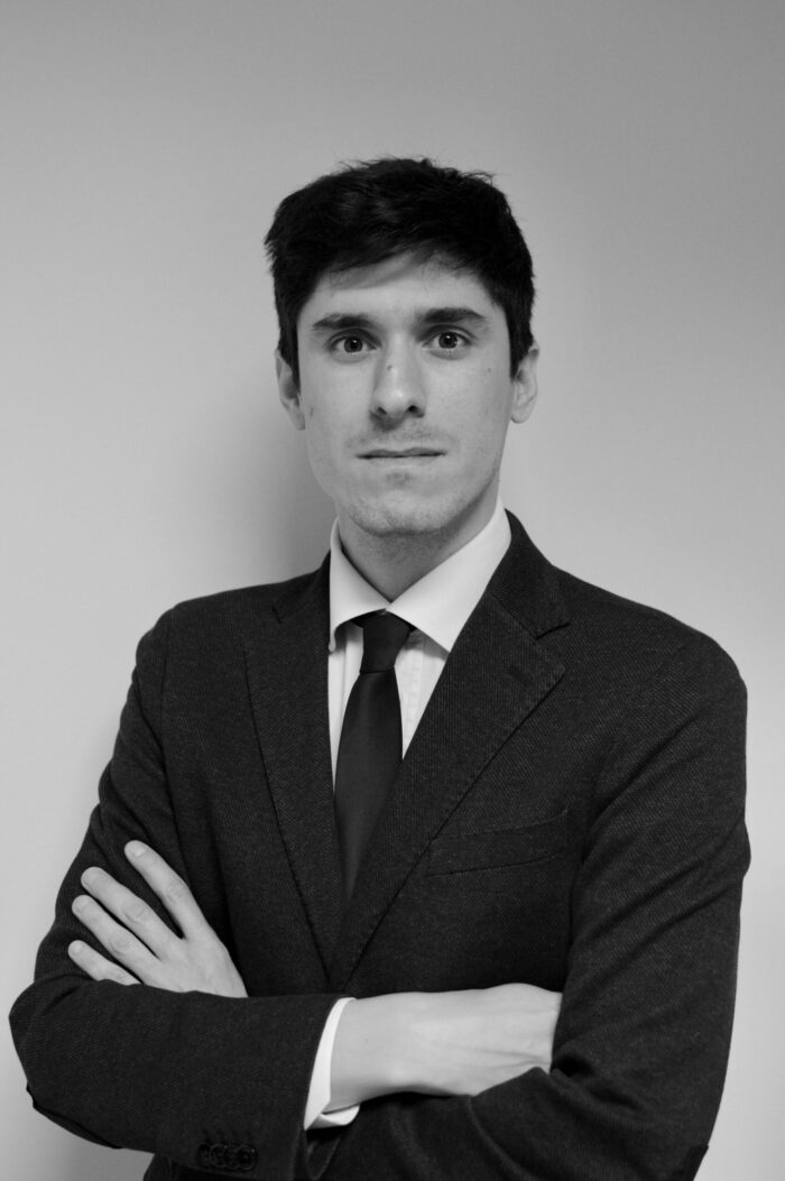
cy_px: 590
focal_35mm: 52
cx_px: 392
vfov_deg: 37.9
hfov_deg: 25.7
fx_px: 1720
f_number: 2.8
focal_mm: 35
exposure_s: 1/80
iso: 400
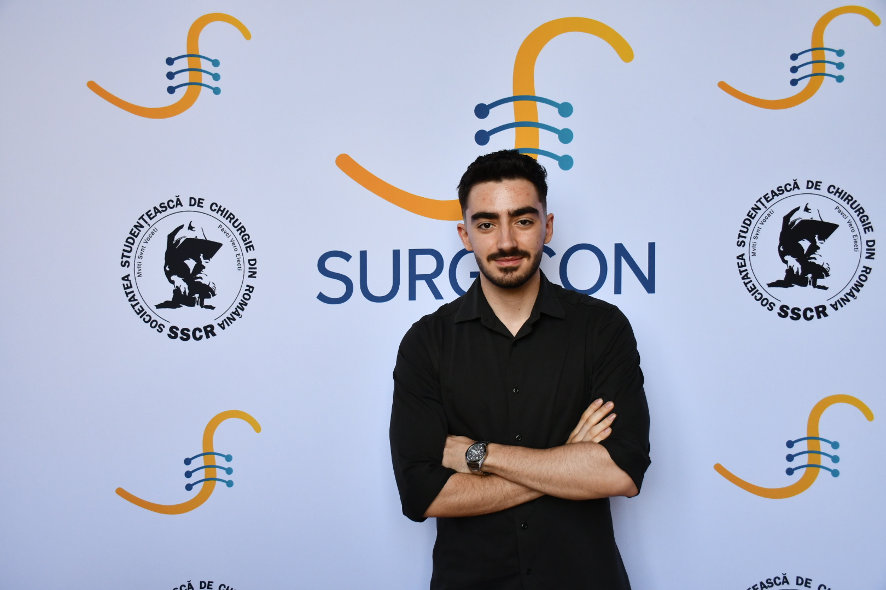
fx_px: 837
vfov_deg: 38.9
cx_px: 443
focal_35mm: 34
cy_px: 295
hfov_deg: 55.8
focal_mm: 23
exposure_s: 1/250
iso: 720
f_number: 3.8
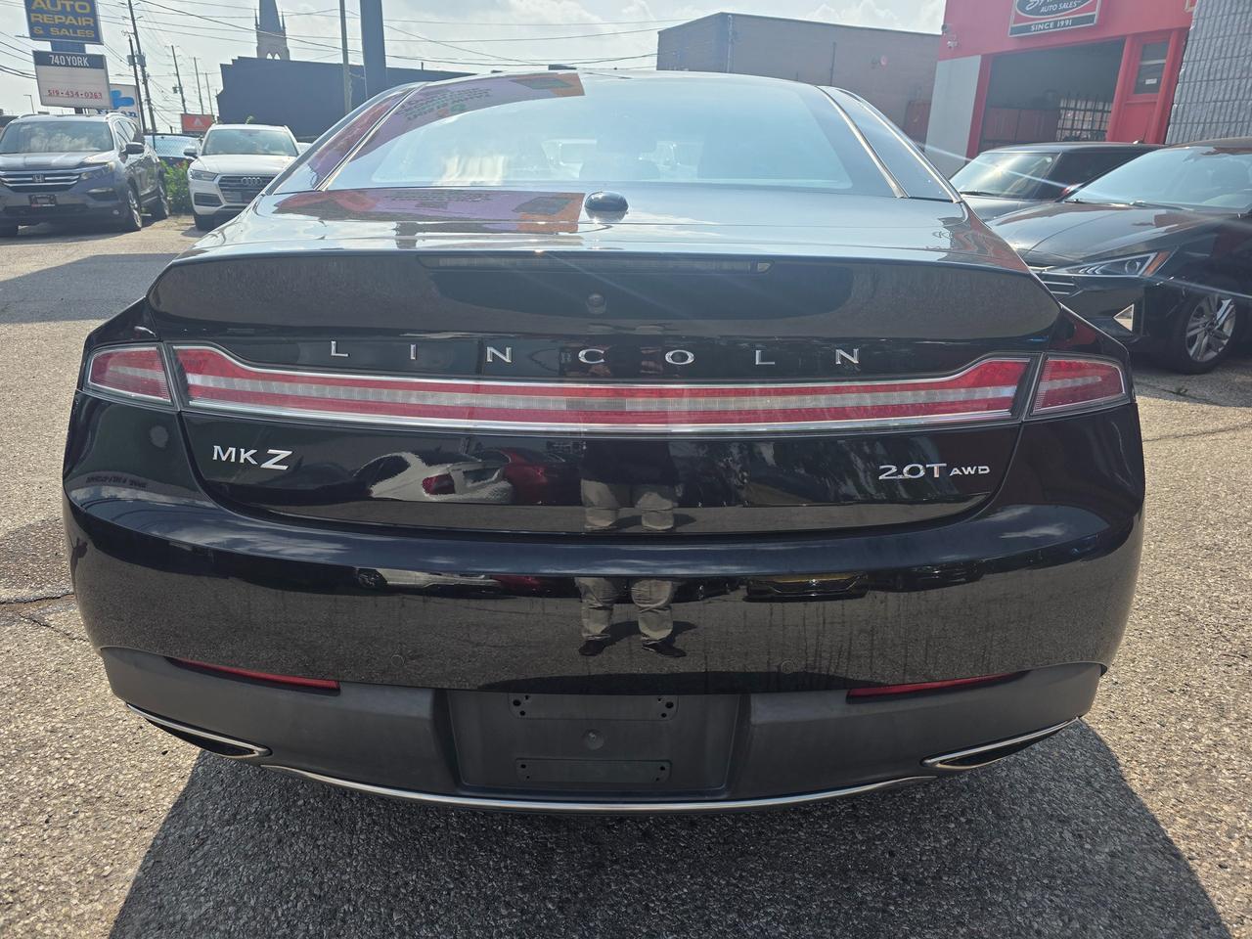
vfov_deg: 58.9
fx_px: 832
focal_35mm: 23
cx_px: 626
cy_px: 470
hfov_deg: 73.9
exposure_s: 1/5296
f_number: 1.7
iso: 80
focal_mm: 6.3
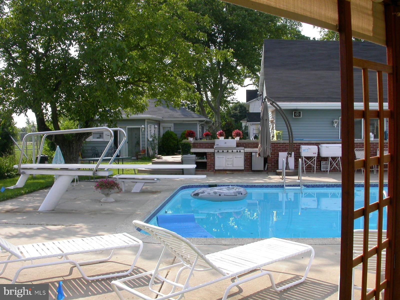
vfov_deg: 37.7
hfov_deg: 49.0
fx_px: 439
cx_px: 200
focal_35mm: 38
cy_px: 150
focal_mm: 7.85
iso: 100
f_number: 6.7
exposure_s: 1/223
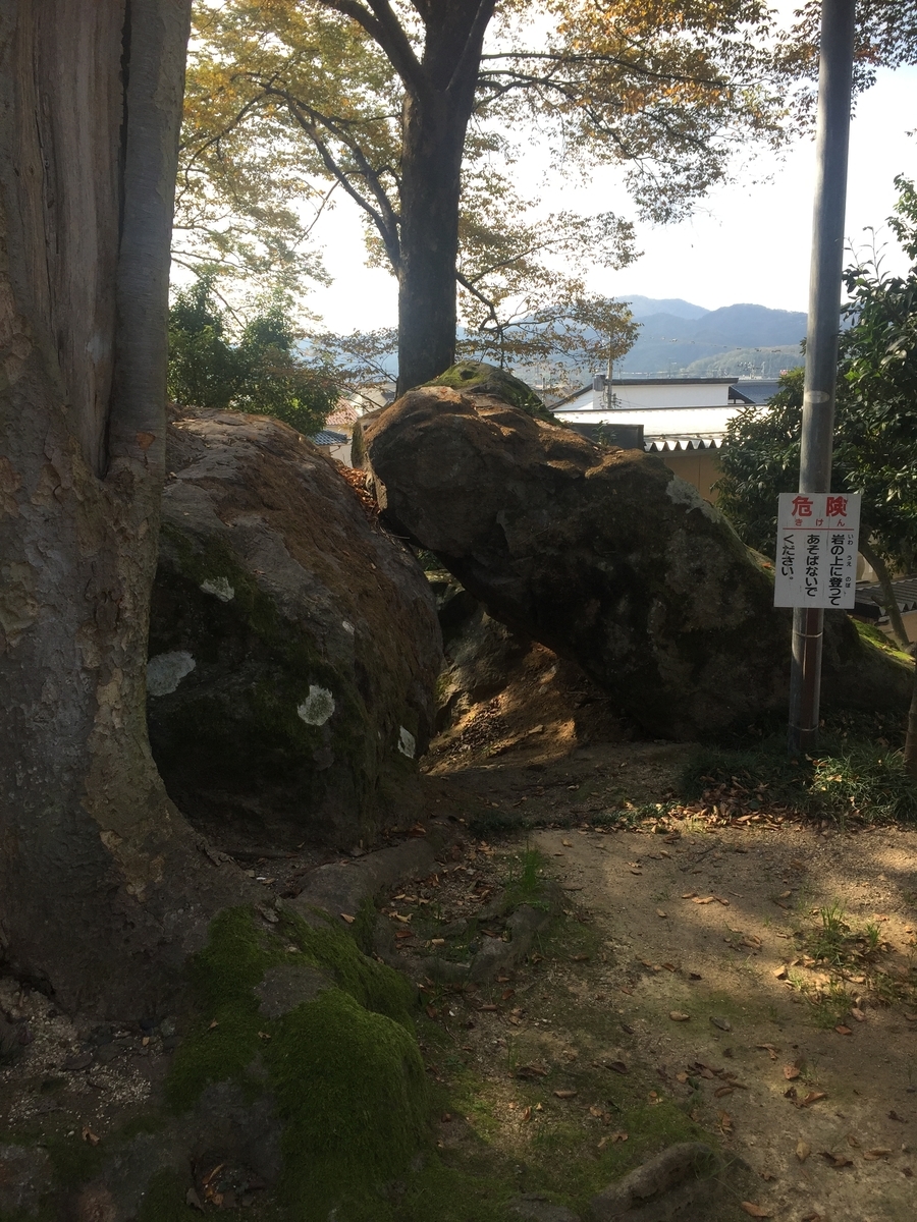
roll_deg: +2.7
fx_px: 1024
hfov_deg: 48.2
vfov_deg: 61.7
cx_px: 458
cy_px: 611
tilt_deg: -11.5
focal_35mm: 29
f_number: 2.2
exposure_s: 1/494
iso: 32
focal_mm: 4.15
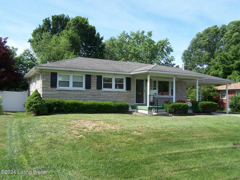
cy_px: 90
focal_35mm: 48
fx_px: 333
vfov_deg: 30.3
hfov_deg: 39.7
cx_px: 120
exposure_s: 1/750
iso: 80
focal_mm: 8
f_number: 3
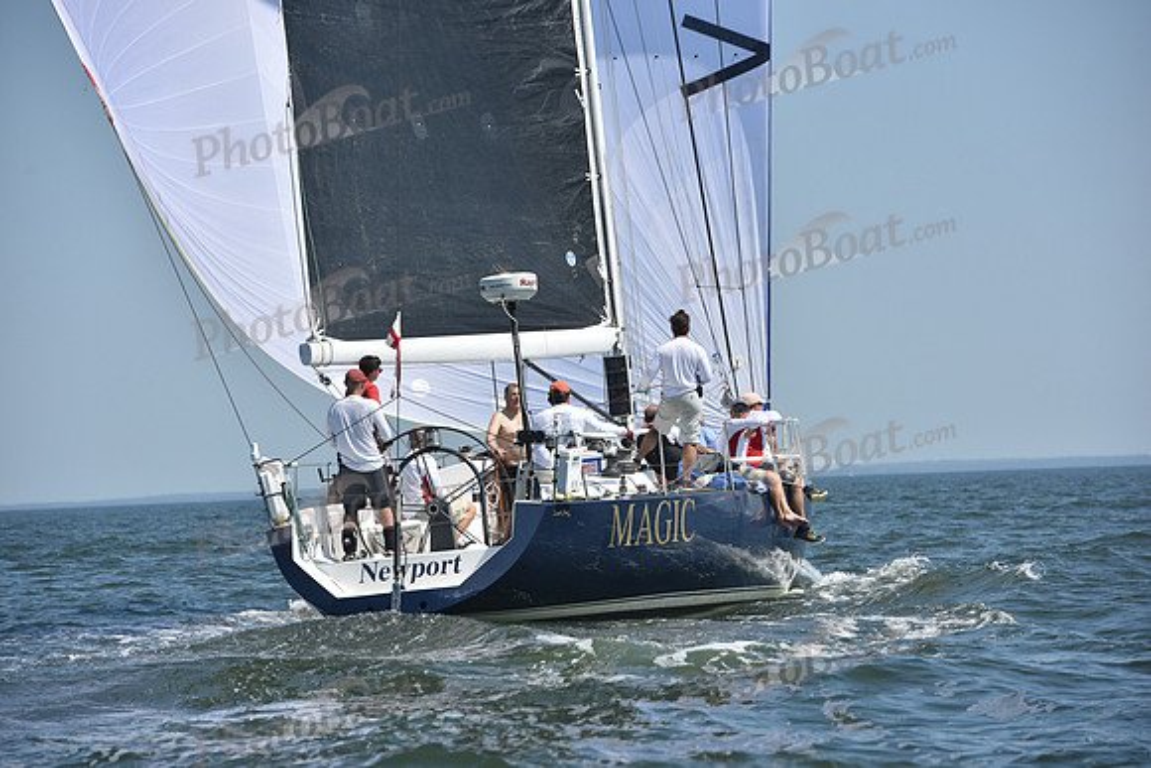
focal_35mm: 195
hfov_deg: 10.5
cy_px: 384
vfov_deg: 7.0
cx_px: 576
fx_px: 6236
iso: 250
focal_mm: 195
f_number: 8
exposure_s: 1/1250
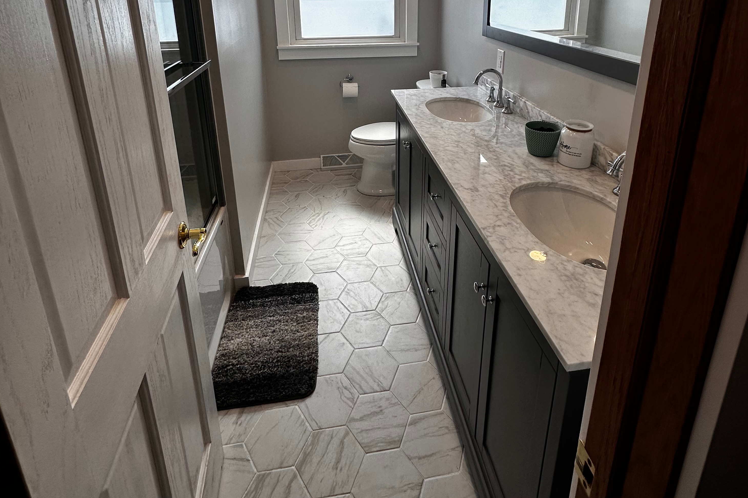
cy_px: 97
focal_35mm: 20
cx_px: 383
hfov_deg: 84.0
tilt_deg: -15.3
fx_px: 416
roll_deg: +0.0
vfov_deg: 57.2
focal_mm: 2.22
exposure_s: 1/217
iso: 40
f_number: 2.2
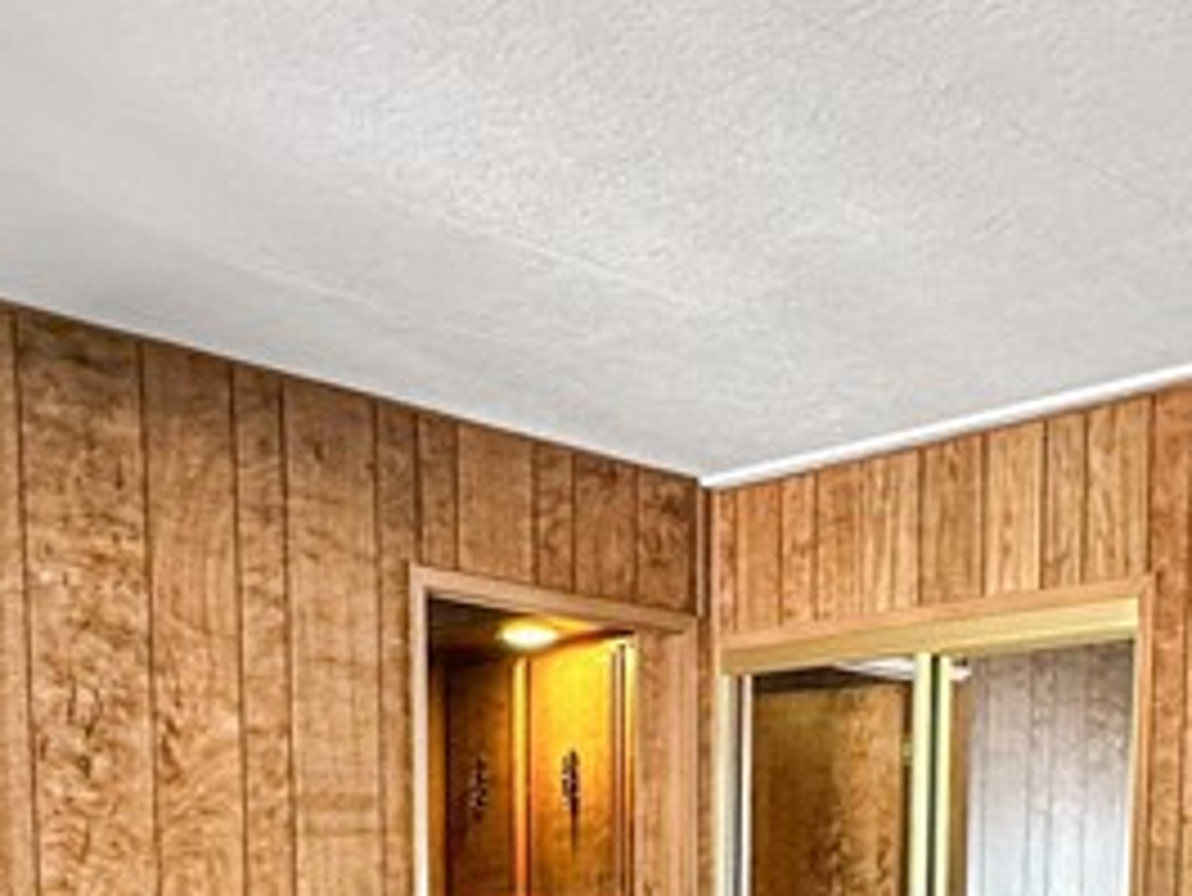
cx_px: 841
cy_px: 1171
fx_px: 1860
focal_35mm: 54
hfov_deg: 35.0
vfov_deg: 23.8
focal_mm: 2.22
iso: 500
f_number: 2.2
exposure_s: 1/60
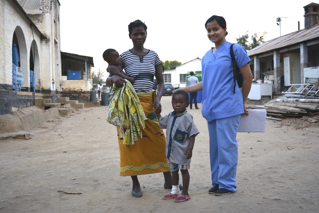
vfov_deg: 34.2
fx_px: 346
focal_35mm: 39
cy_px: 106
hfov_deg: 49.5
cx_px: 160
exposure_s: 1/500
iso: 320
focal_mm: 26
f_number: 4
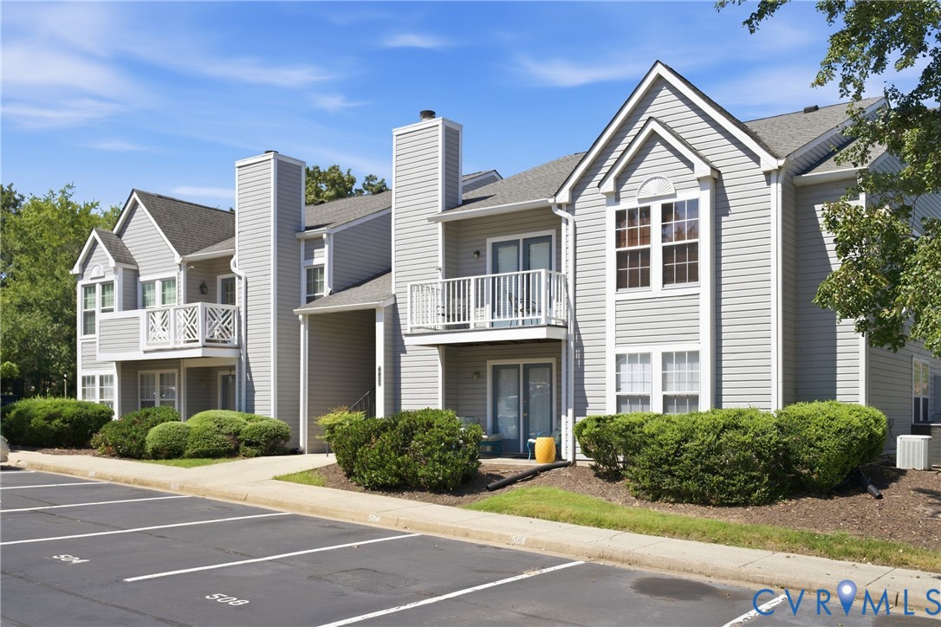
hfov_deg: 58.0
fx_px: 849
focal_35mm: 32
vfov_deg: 40.5
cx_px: 470
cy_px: 314
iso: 250
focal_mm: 32.5
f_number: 7.1
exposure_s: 1/400
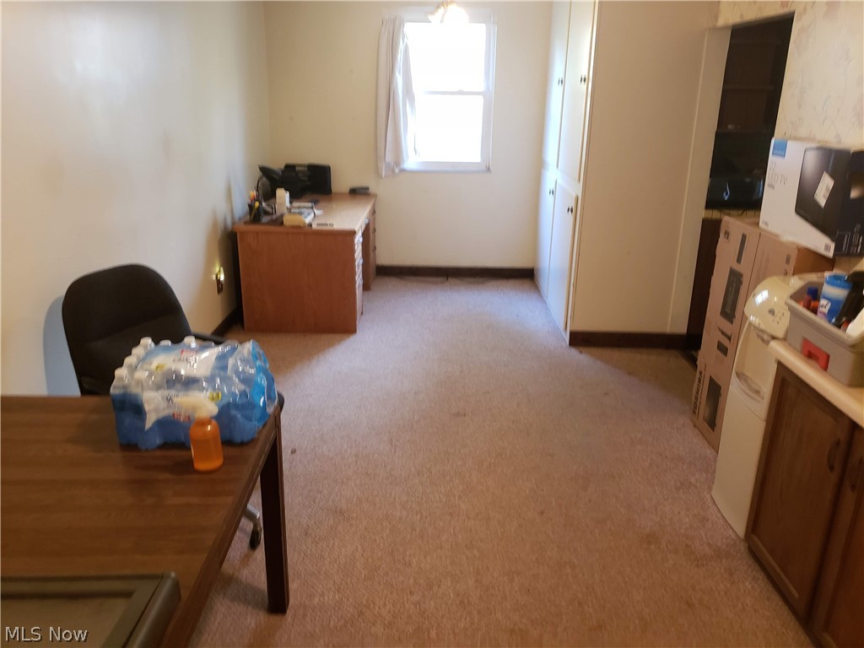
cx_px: 432
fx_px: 649
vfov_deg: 53.1
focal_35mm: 26
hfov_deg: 67.3
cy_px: 324
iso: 250
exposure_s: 1/24
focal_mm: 4.3
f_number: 1.5
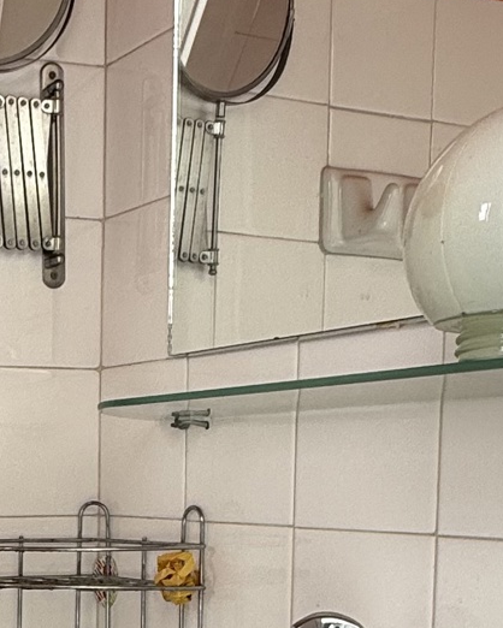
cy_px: 600
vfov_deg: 27.0
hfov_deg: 21.3
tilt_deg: -4.4
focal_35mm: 67
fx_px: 1246
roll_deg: -0.8
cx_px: -97
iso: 50
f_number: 2.2
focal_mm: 2.22
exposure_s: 1/324
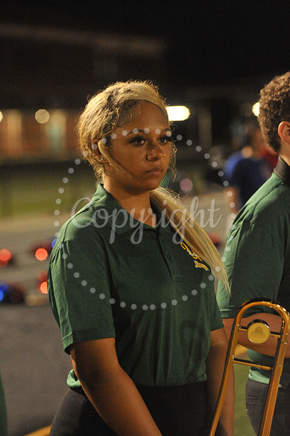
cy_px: 218
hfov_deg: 11.0
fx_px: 1512
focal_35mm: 125
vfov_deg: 16.4
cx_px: 145
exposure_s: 1/250
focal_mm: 125
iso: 6400
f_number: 4
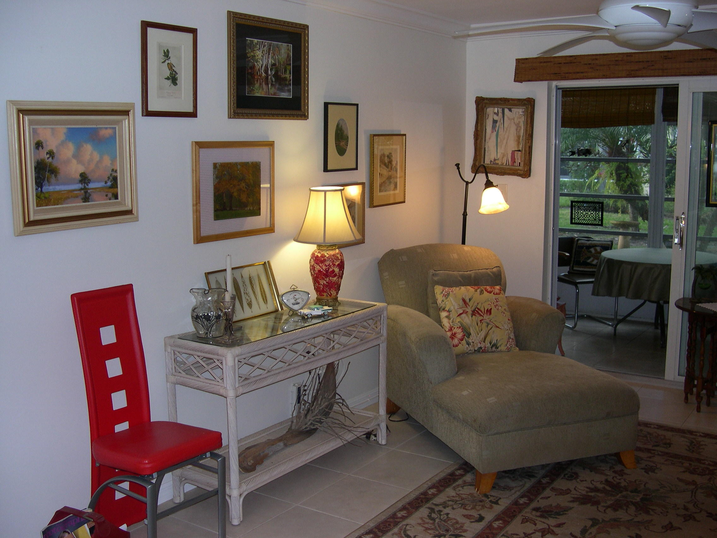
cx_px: 358
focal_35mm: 38
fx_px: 787
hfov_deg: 49.0
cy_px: 269
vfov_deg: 37.7
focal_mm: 8
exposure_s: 1/30
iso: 100
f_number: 2.8
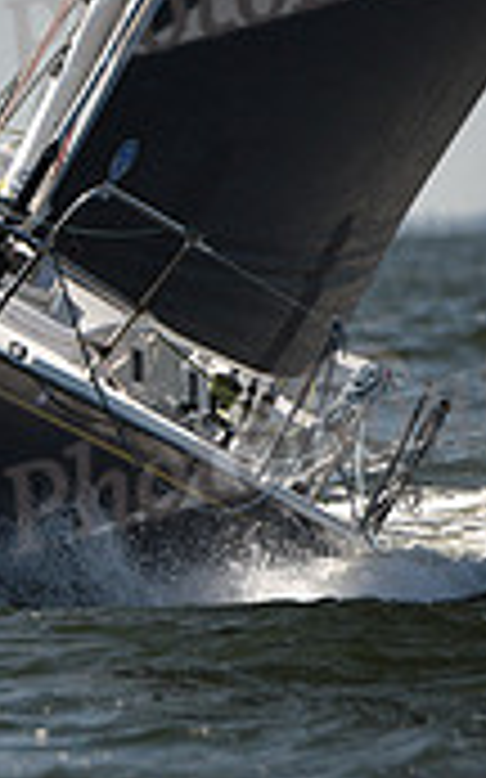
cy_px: 268
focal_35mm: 684
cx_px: -225
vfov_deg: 3.1
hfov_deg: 1.9
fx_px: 14507
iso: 250
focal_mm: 200
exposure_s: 1/1600
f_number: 3.2
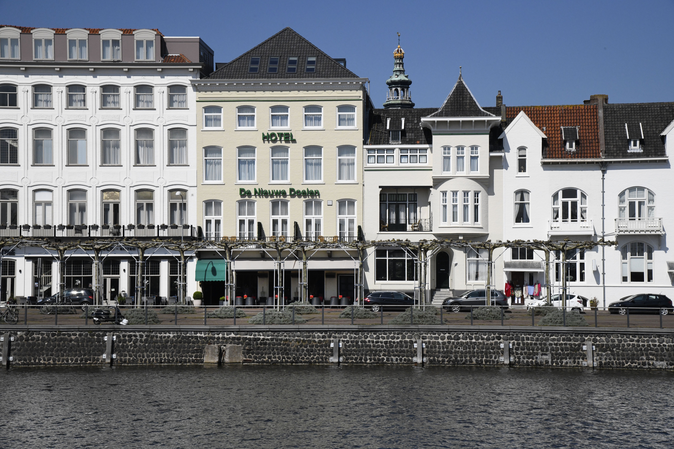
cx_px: 337
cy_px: 224
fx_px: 1404
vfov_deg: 18.2
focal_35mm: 75
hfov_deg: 27.0
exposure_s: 1/4000
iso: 2500
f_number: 16
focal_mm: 75
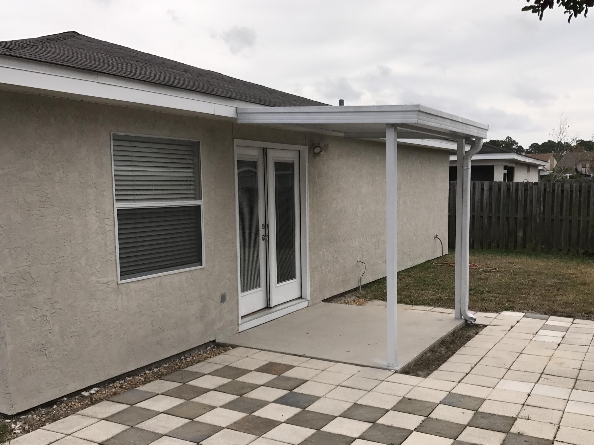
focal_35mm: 35
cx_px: 336
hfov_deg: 52.5
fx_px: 601
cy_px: 254
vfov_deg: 40.6
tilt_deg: -6.7
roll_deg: +0.1
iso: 20
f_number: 1.8
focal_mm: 3.99
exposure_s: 1/2740
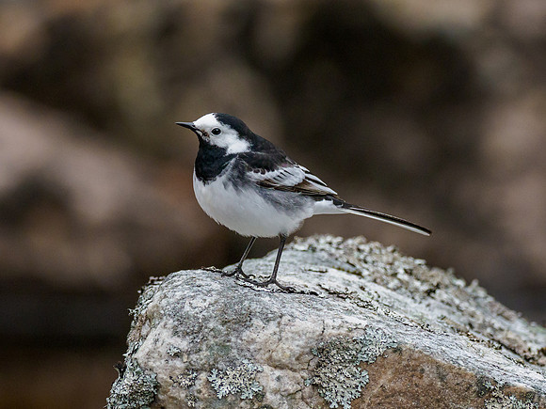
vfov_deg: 1.6
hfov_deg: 2.1
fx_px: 15093
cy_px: 167
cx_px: 184
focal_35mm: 957
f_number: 4.5
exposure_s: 1/1250
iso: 1600
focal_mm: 300
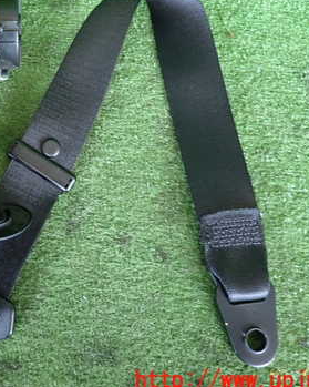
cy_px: 145
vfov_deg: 43.5
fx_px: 480
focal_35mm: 42
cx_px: 53
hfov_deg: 34.4
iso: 200
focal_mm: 4.5
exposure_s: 1/30
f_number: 2
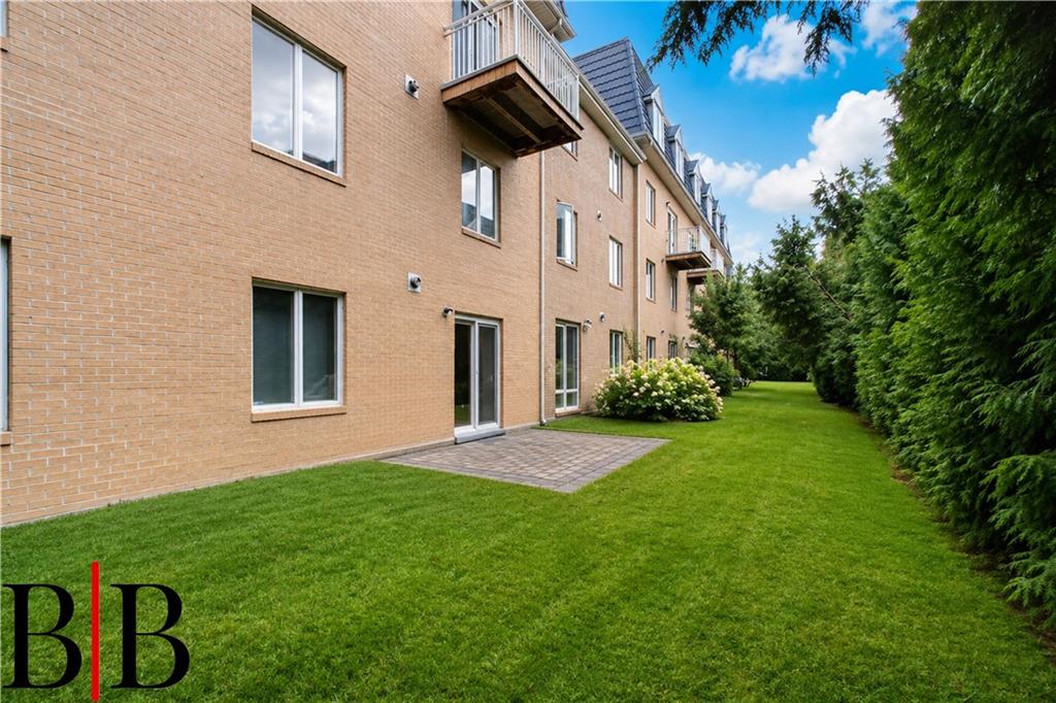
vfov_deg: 77.3
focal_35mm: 15
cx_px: 528
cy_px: 352
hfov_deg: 100.4
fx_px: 440
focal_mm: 10
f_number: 8
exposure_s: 1/80
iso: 400
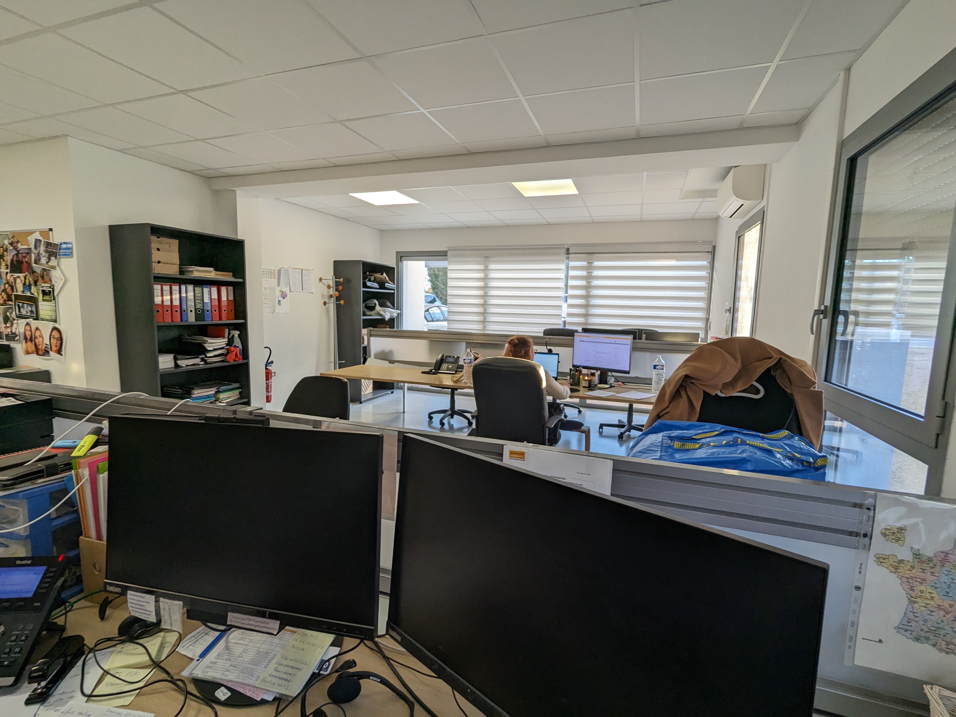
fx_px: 442
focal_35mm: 16
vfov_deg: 78.1
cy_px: 358
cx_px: 478
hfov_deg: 94.5
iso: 73
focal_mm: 2.35
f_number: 2.2
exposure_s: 1/100
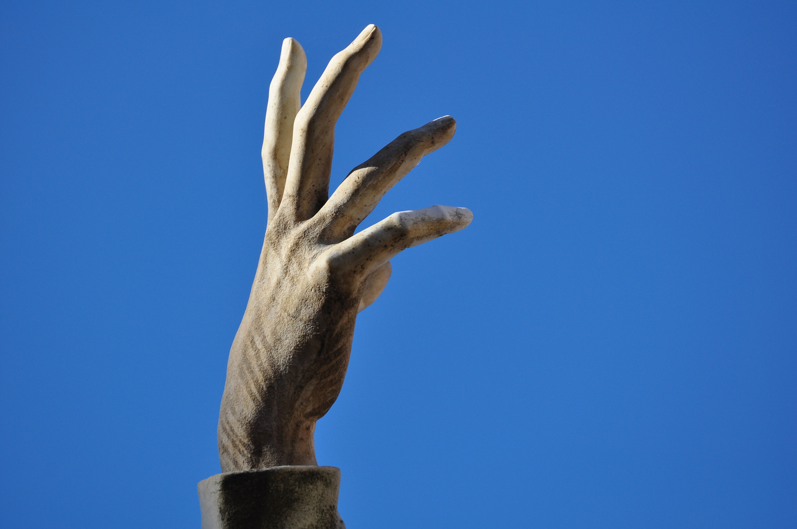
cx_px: 398
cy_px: 264
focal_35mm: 330
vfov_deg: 4.2
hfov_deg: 6.3
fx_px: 7296
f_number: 5.6
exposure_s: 1/500
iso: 200
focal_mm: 220
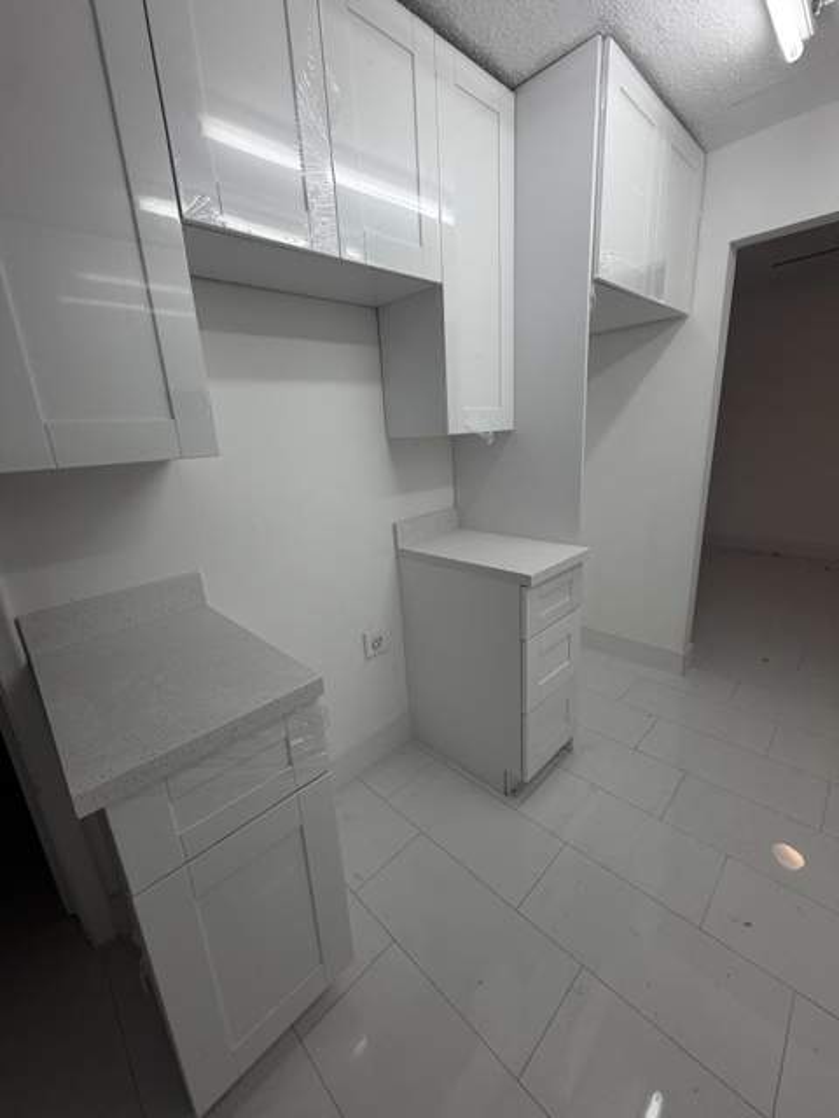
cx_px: 420
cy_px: 559
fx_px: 452
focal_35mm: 14
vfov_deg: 102.1
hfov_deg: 85.7
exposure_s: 1/120
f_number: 2.2
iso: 125
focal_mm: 2.22
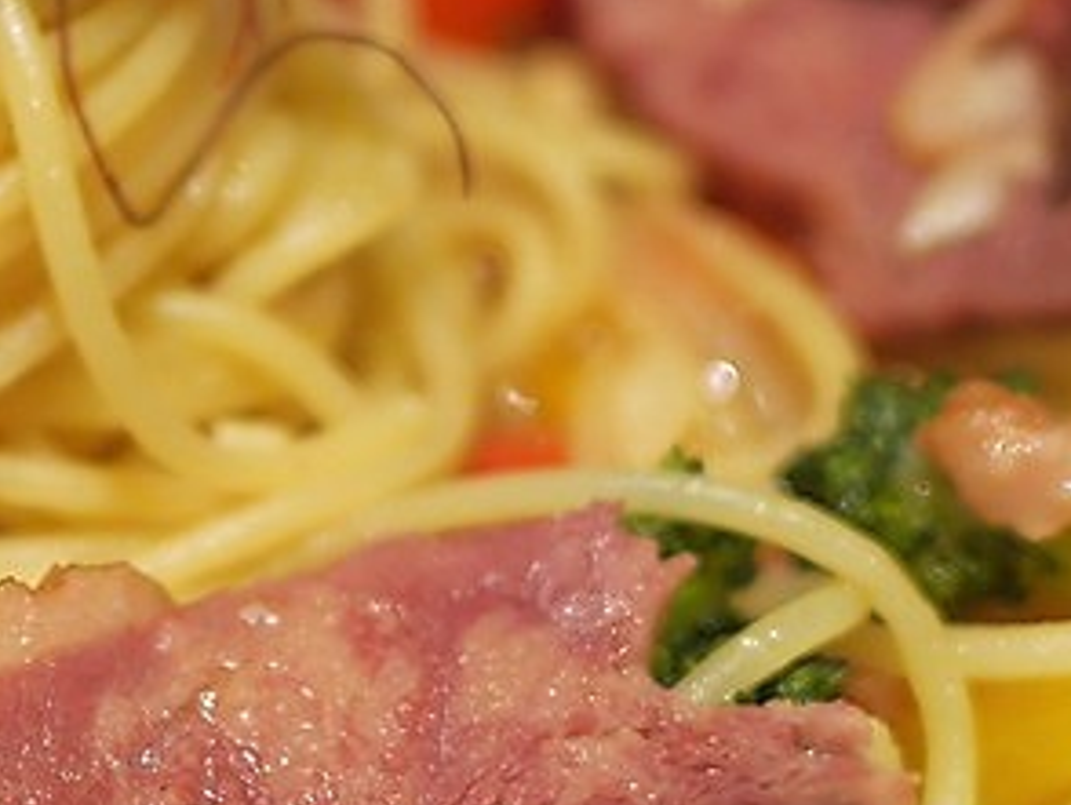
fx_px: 3158
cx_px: -164
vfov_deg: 14.3
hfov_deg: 18.4
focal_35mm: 102
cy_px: 761
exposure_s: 1/80
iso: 200
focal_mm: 15
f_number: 1.7
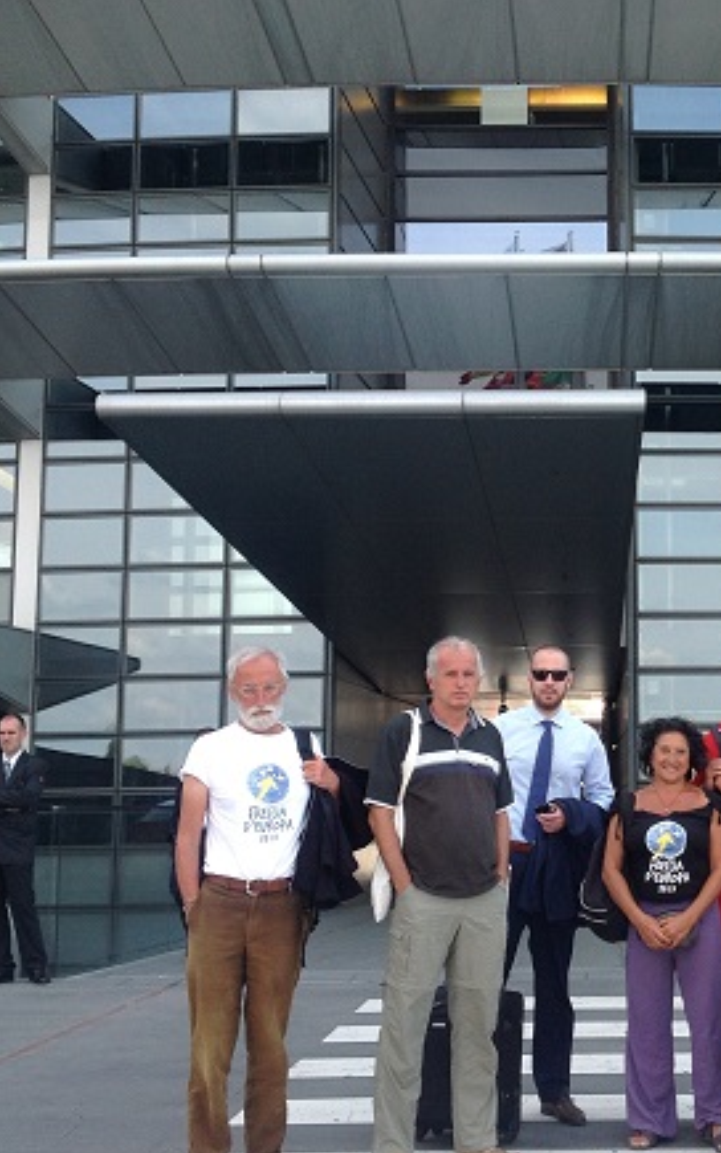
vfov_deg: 35.7
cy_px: 569
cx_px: 618
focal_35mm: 57
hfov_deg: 22.3
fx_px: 1791
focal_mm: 4.28
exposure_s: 1/403
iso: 50
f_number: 2.4
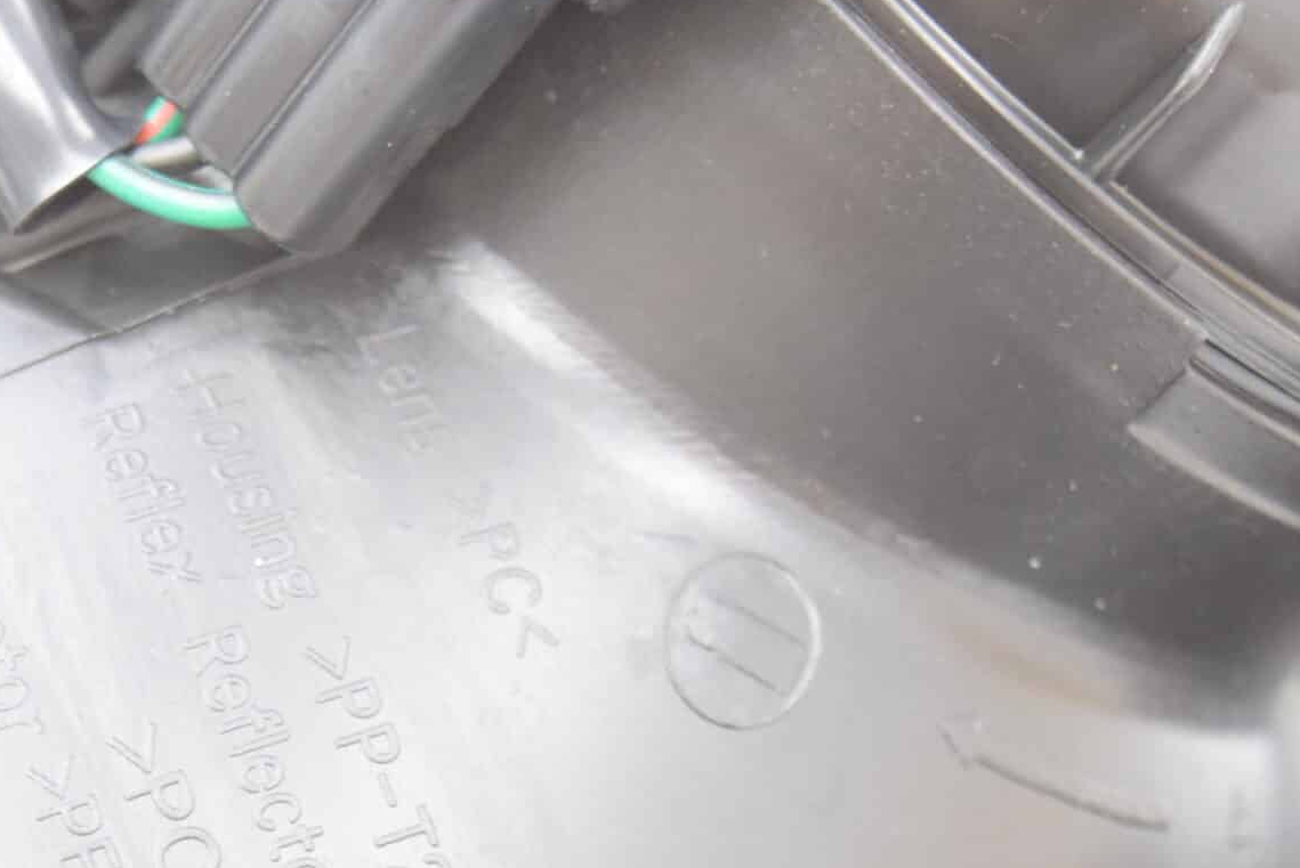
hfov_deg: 18.6
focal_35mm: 108
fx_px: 3902
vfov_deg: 12.6
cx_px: 170
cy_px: 749
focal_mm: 40
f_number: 5
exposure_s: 1/60
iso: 1800
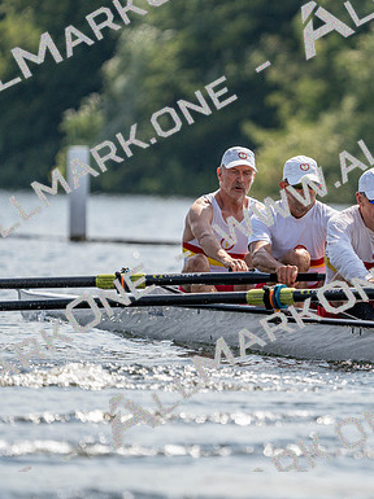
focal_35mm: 612
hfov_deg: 2.4
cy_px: 250
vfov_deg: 3.2
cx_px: 373
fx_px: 8831
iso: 200
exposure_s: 1/1600
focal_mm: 422
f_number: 6.3
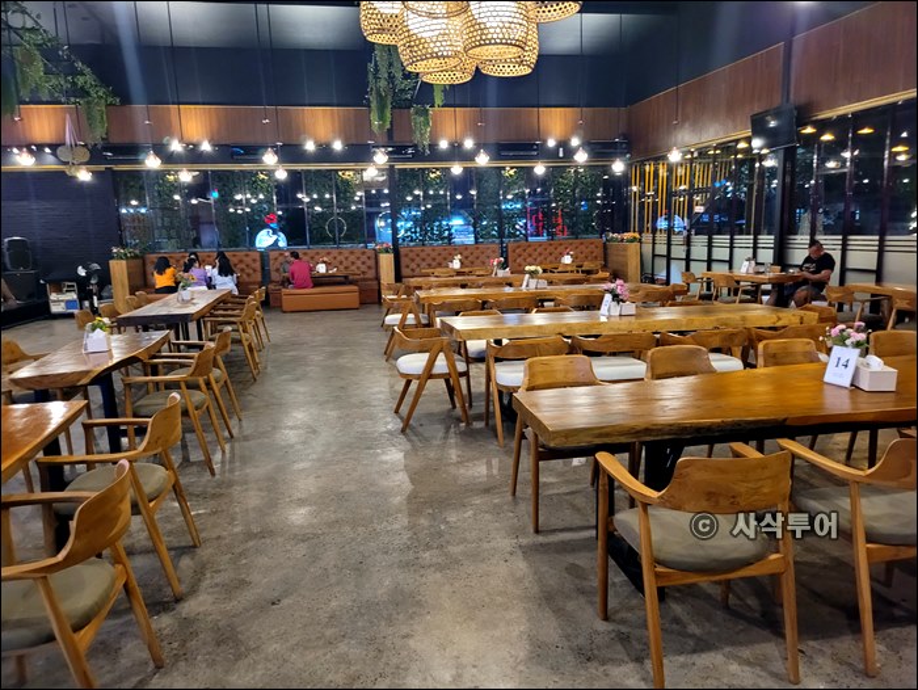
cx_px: 459
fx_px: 690
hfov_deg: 67.3
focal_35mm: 26
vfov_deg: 53.1
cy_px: 345
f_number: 1.8
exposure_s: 1/50
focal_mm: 5
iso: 800
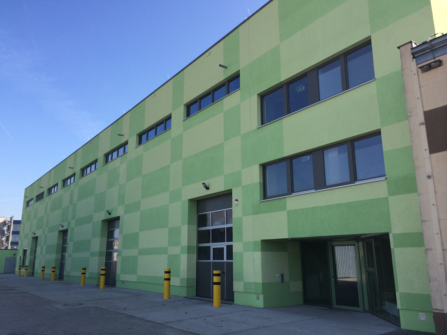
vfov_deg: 46.8
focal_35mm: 30
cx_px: 224
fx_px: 387
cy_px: 168
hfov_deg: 60.0
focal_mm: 4.12
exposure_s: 1/1282
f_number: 2.2
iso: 40
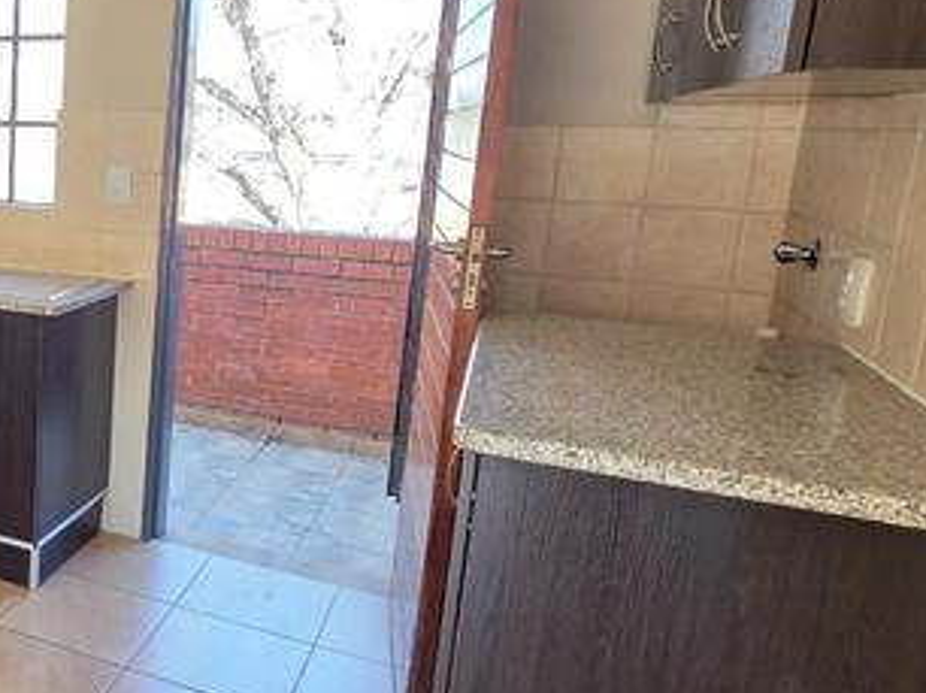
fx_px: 909
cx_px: -54
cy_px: 306
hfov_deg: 43.7
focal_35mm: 34
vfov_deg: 41.7
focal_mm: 2.2
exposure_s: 1/100
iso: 160
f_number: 1.9
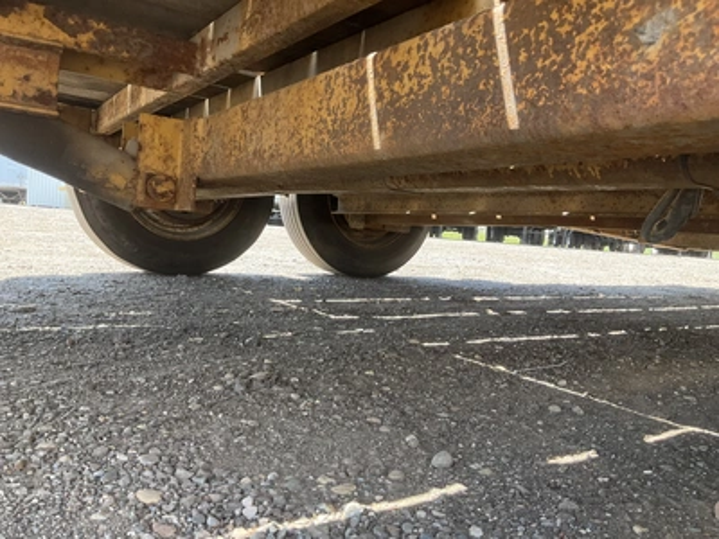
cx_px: 360
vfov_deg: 48.2
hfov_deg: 61.7
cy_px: 270
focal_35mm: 29
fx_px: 602
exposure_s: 1/122
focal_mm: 3
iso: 40
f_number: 1.8
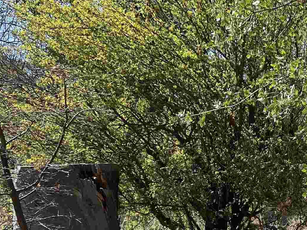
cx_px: 358
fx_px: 683
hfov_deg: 23.4
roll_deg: +2.0
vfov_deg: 18.0
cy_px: 287
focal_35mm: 77
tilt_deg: -10.3
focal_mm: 5.7
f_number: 1.5
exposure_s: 1/1449
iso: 50
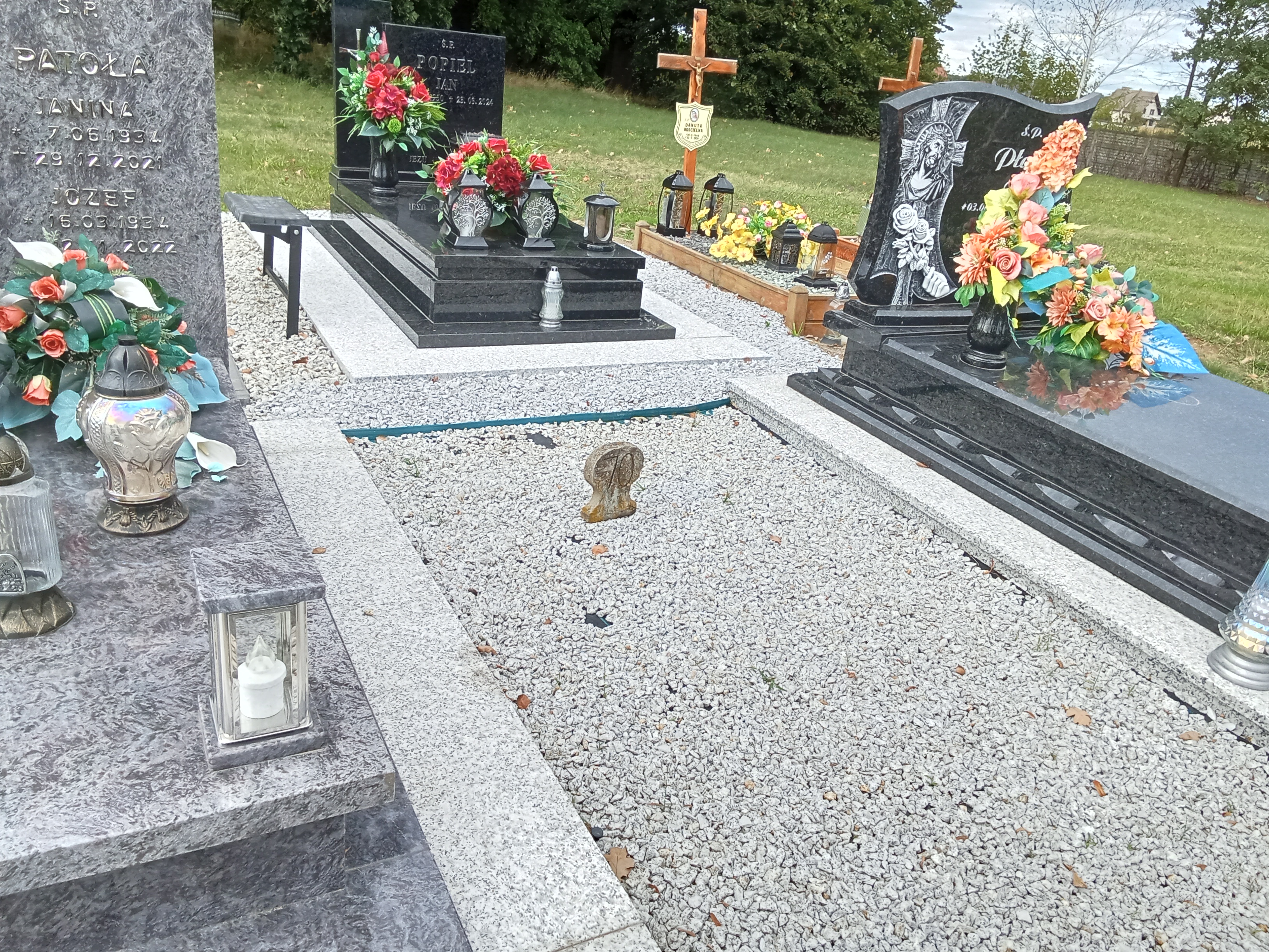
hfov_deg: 65.3
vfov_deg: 51.4
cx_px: 634
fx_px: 990
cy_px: 476
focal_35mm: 27
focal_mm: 2.79
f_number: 2
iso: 100
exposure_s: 1/710
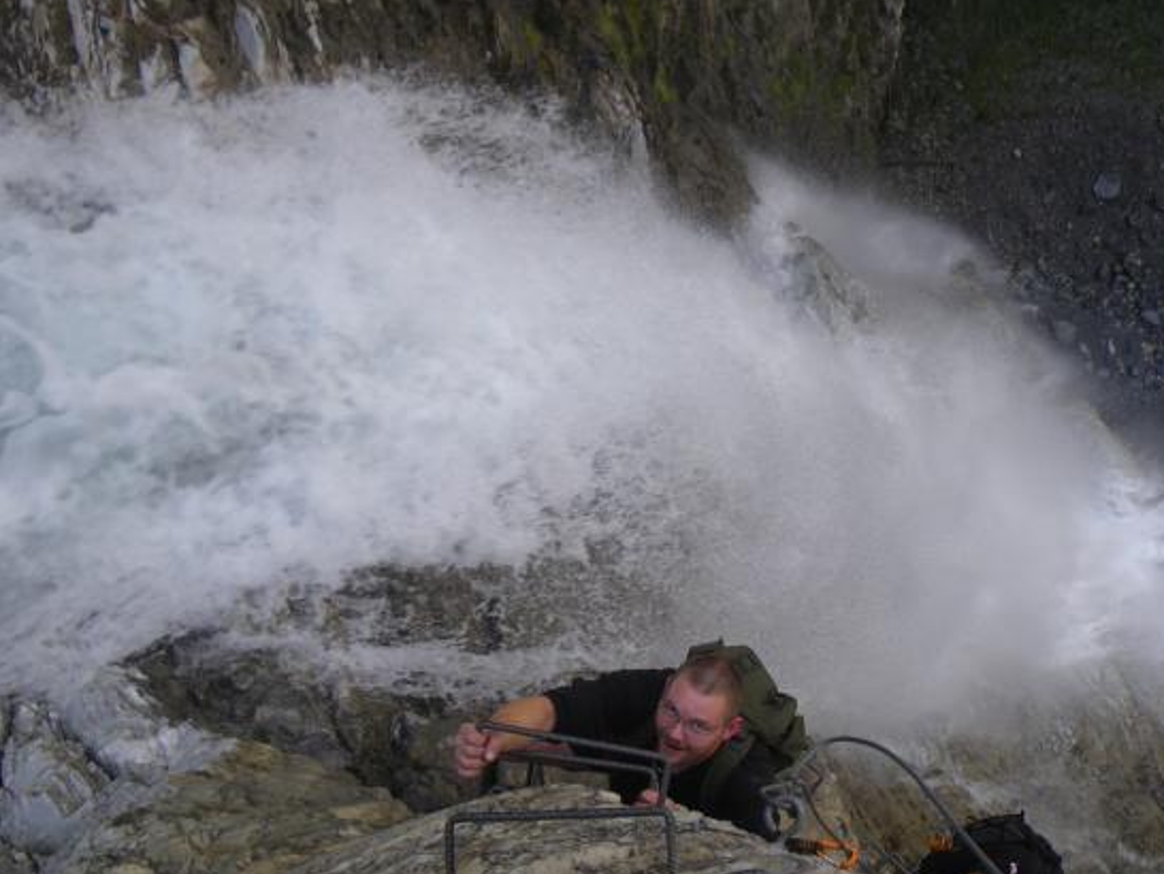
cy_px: 401
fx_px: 1379
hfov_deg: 45.0
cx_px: 782
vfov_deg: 35.1
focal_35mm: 41
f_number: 4.2
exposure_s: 1/160
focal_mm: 5
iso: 50
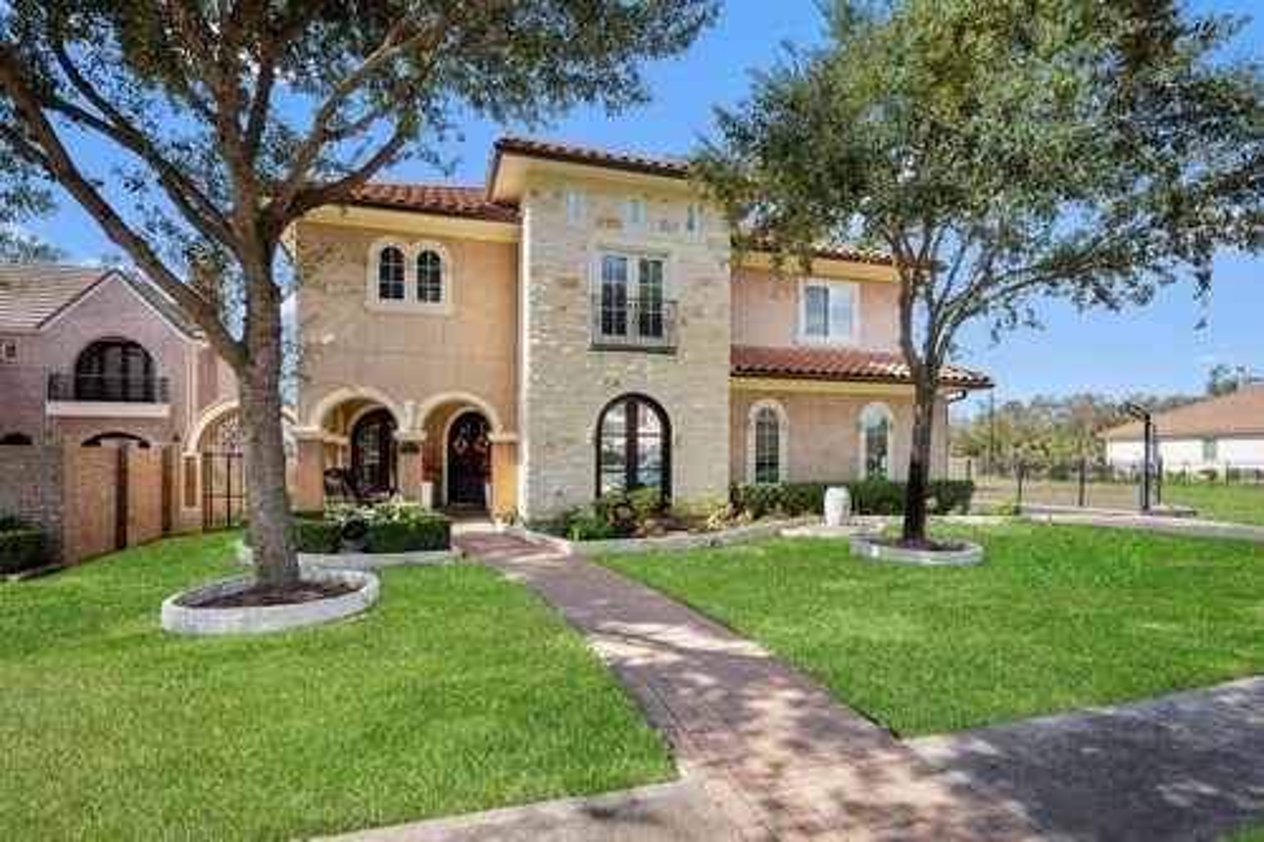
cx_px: 632
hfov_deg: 95.0
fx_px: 579
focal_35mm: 16
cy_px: 421
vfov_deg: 72.0
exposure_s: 1/160
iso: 100
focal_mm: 16.5
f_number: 4
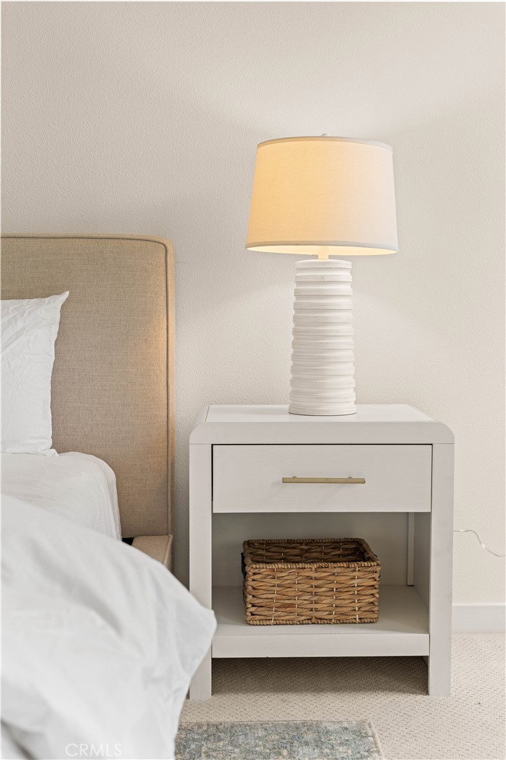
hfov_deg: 29.9
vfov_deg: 43.6
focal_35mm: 45
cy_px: 380
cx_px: 253
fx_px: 949
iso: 250
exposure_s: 1/15
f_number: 4
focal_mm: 45
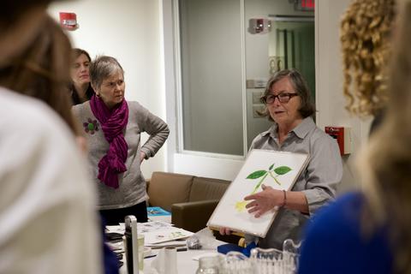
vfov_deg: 19.5
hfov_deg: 28.8
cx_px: 206
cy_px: 137
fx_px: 799
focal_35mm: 70
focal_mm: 70
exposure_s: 1/160
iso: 4000
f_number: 4
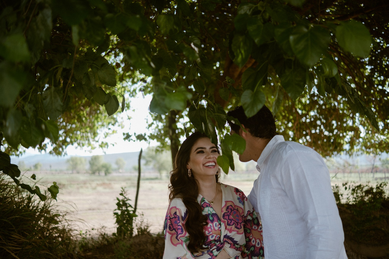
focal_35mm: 35
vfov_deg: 37.8
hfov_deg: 54.4
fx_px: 378
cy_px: 130
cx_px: 194
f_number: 1.4
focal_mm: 23
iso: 160
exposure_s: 1/800
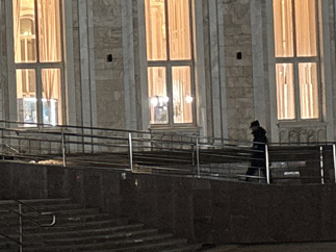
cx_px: -62
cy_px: 158
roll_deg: +2.2
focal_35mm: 161
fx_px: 1562
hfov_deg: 12.0
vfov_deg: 9.2
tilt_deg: +1.6
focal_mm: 5.96
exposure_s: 1/25
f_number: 1.6
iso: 1000
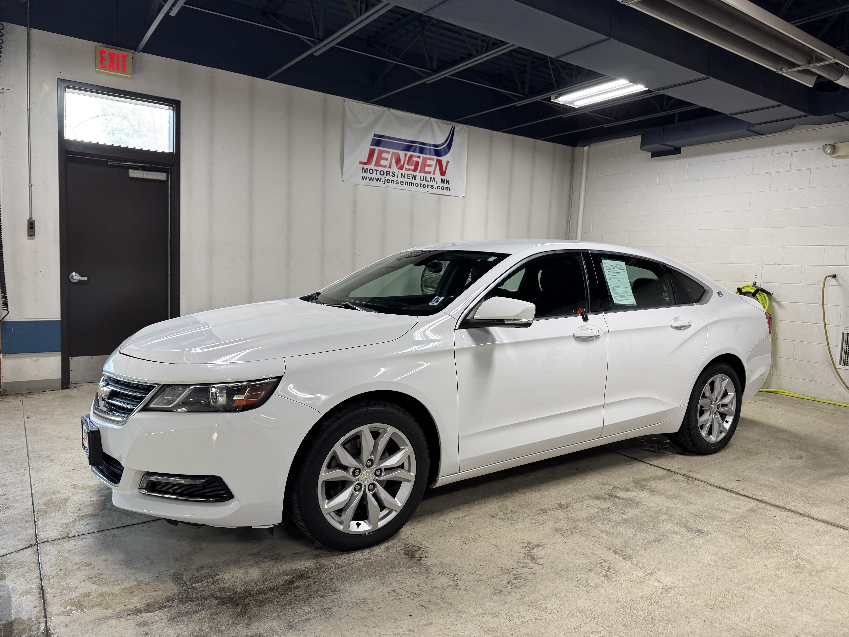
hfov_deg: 71.6
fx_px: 589
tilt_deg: -5.8
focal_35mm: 24
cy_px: 318
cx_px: 424
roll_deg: -1.4
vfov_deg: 56.8
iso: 125
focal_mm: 6.76
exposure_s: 1/60
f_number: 1.78
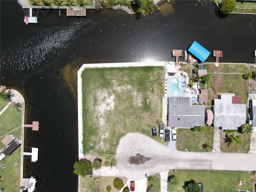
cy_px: 96
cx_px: 128
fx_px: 214
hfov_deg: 61.7
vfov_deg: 48.2
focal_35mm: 29
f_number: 3
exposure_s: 1/1000
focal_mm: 5.11
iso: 100
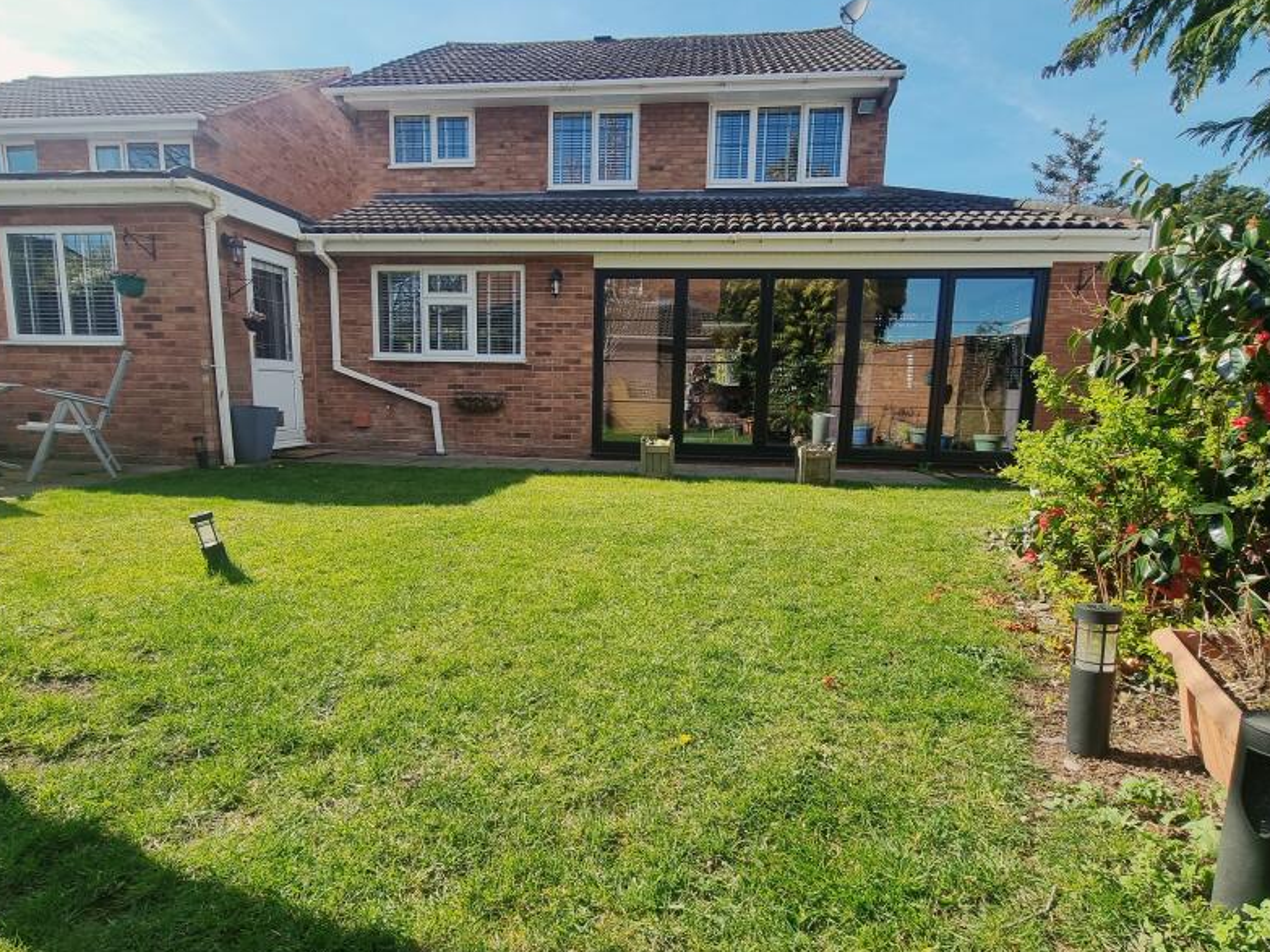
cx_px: 603
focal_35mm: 17
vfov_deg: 74.7
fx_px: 624
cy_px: 495
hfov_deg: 91.0
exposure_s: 1/1116
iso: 50
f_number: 2.2
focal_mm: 2.2
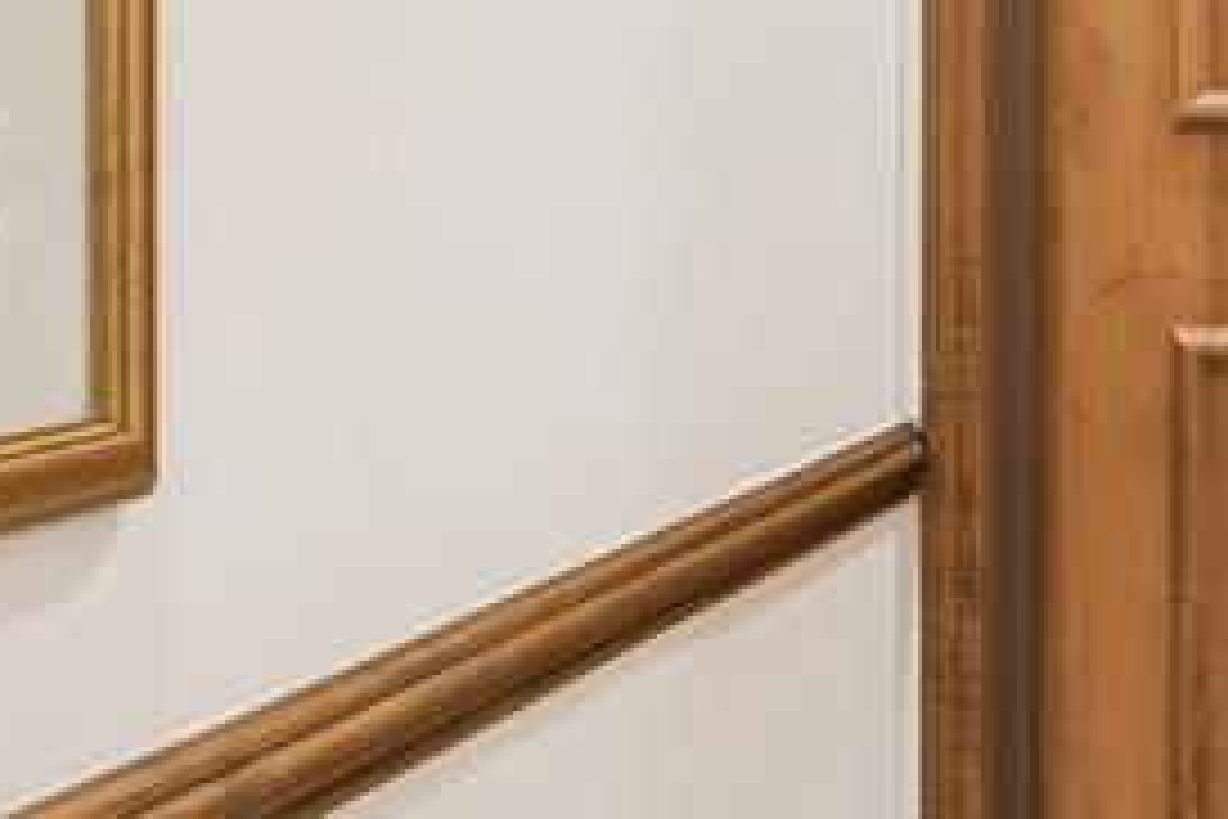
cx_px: 1772
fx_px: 2047
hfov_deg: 26.0
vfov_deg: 22.0
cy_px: 50
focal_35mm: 60
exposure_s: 1
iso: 400
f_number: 8
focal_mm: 16
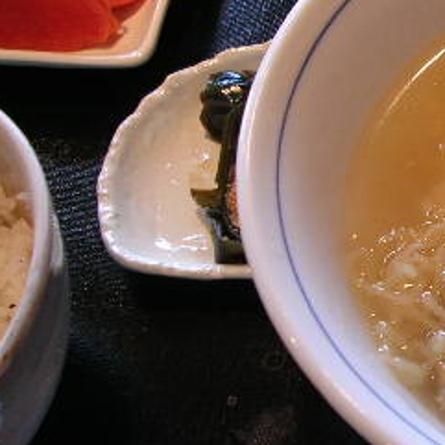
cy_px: 247
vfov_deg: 21.1
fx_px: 1193
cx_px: 523
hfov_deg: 19.9
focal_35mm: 82
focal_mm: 5.8
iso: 50
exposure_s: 1/12.1
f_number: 2.8
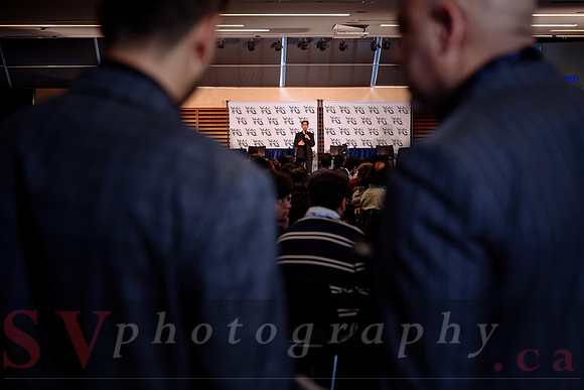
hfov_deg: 25.2
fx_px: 1304
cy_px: 230
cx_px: 344
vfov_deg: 17.0
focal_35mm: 80
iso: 500
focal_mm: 68
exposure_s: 1/160
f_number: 4
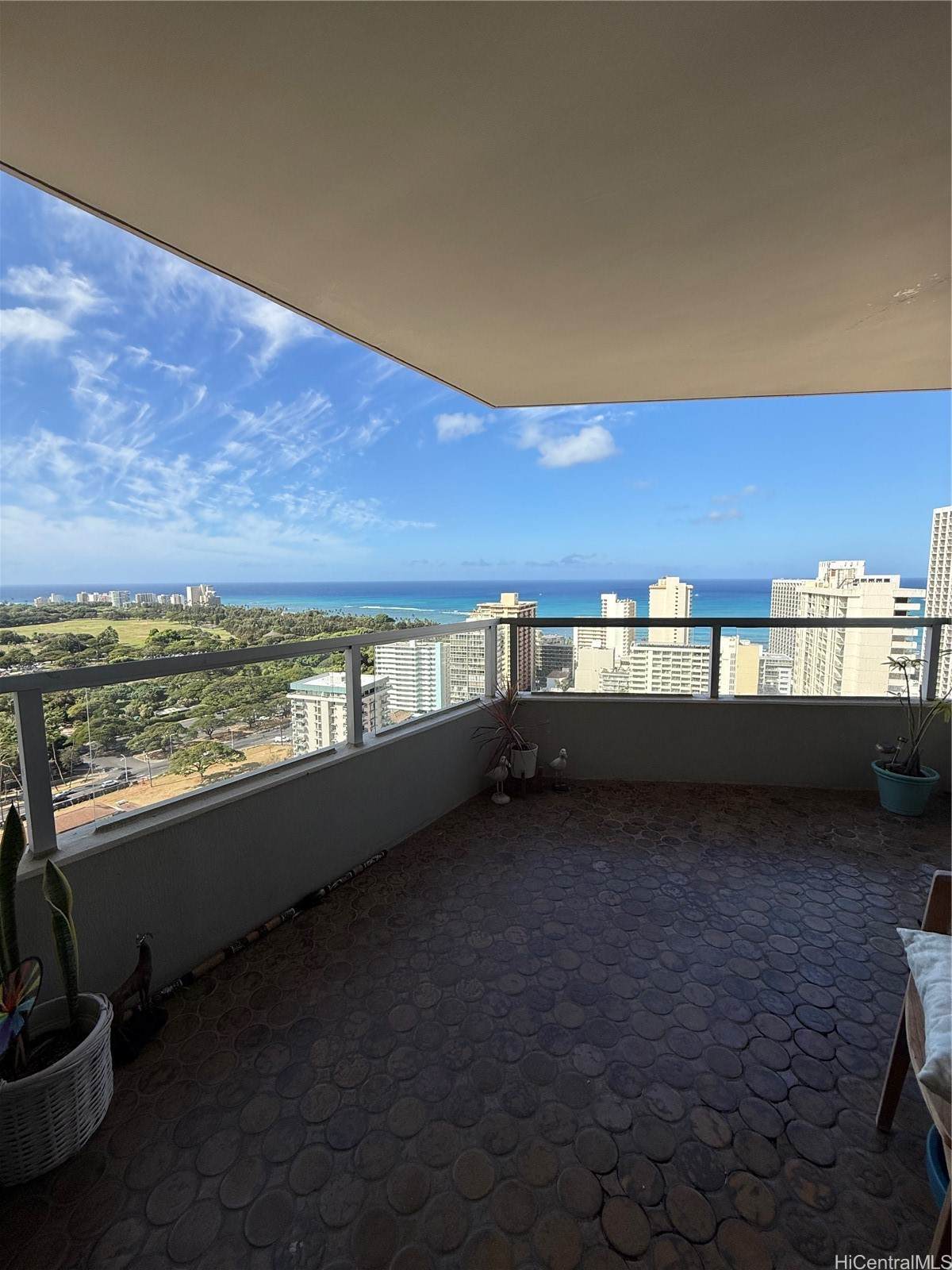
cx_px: 476
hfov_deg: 85.7
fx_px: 513
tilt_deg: -6.8
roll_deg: +0.0
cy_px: 635
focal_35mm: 14
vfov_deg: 102.1
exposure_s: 1/1795
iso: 50
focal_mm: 2.22
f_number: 2.2
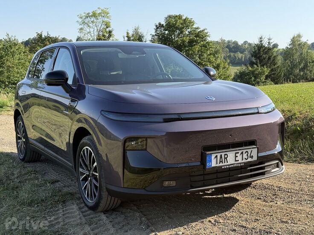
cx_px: 157
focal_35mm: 48
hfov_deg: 39.7
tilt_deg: -5.4
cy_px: 118
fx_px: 435
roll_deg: -1.8
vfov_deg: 30.3
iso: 64
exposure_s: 1/1608
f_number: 1.78
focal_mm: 6.76
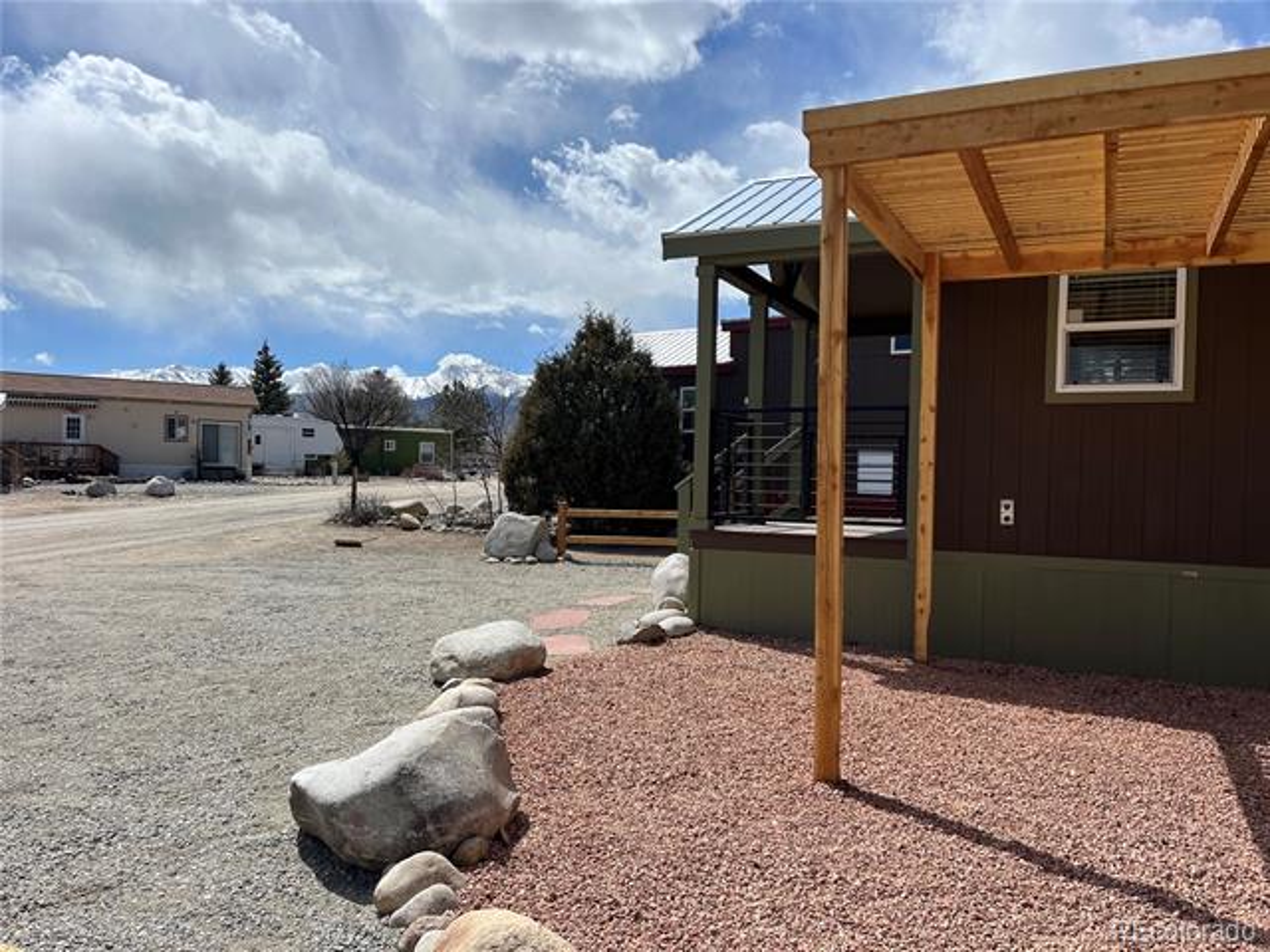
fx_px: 954
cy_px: 476
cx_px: 635
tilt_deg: -0.6
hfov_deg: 67.3
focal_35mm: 26
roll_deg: -1.5
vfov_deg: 53.1
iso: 50
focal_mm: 5.1
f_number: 1.6
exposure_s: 1/6494
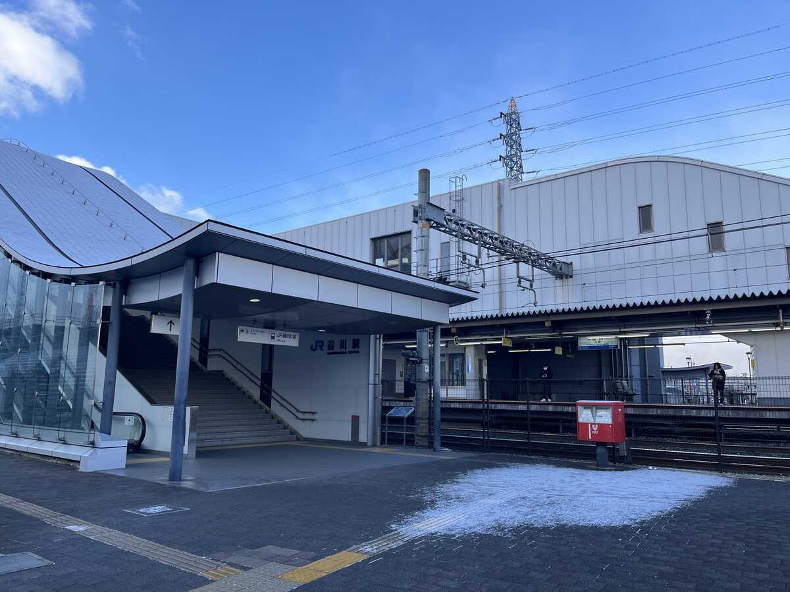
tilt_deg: +9.4
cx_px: 395
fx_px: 593
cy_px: 296
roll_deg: -0.5
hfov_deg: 67.3
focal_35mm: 26
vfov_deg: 53.1
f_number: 1.6
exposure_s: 1/1106
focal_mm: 5.1
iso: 50
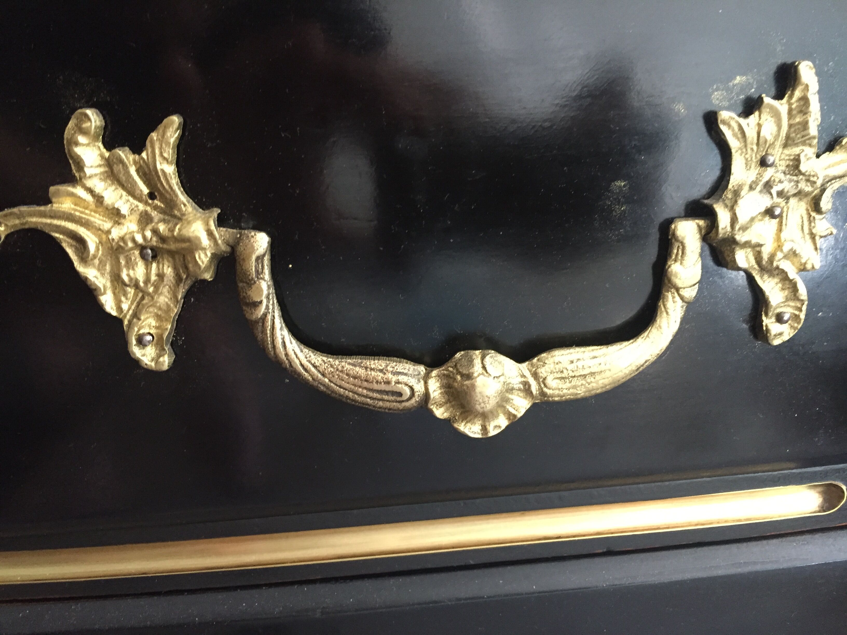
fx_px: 710
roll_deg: +3.5
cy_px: 318
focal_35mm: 29
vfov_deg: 48.2
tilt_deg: -14.6
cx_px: 424
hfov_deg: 61.7
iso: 250
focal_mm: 4.15
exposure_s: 1/25
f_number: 2.2
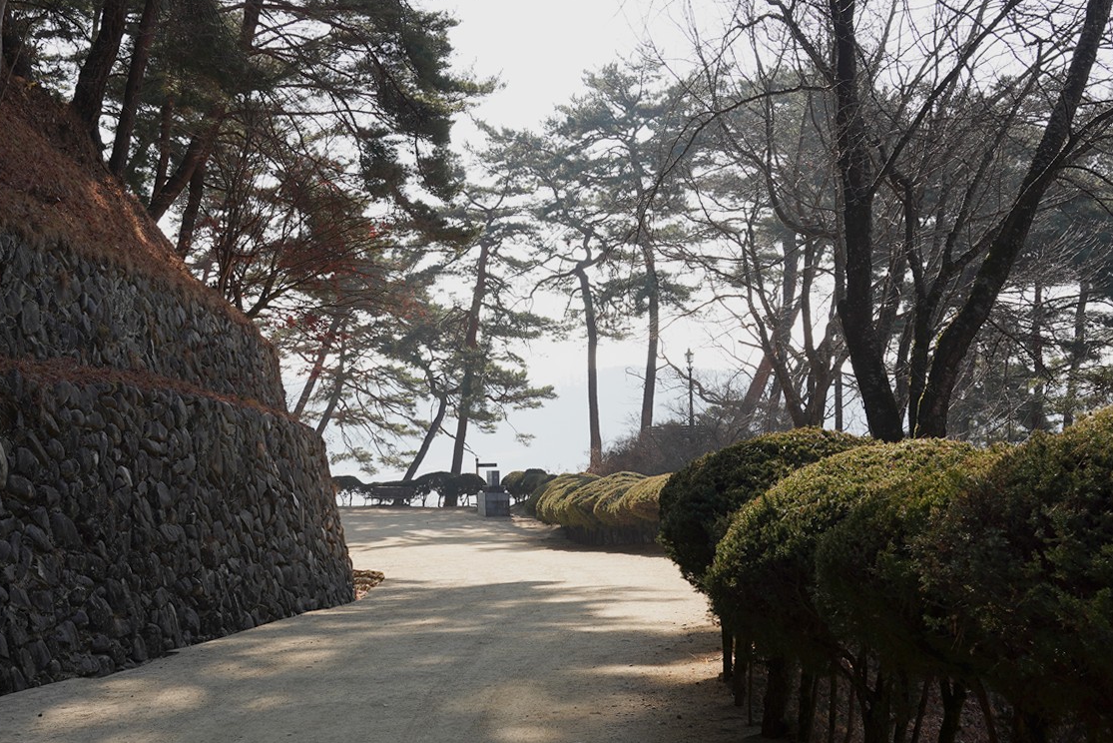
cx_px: 440
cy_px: 403
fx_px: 1886
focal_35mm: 61
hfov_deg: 32.8
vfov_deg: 22.3
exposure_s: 1/100
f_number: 9
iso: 100
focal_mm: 34
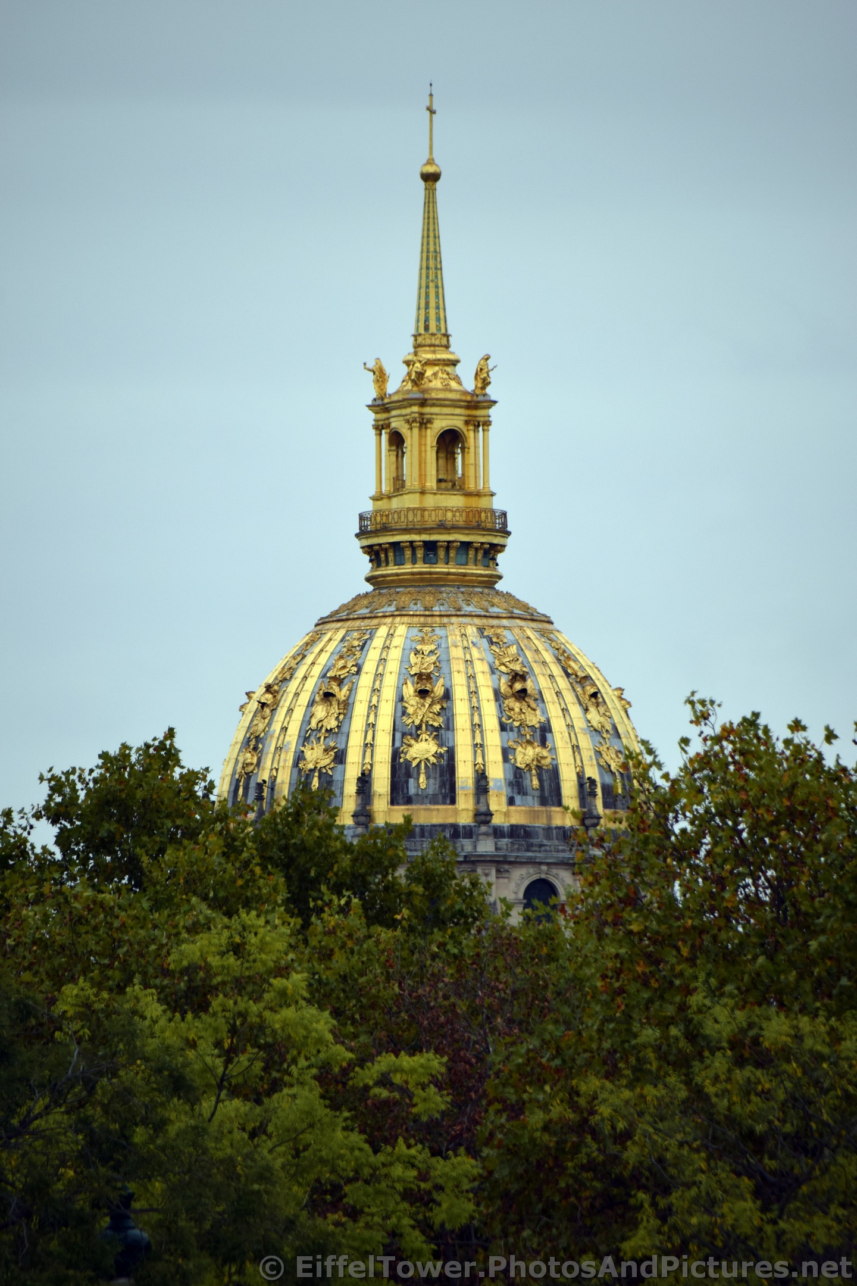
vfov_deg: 5.5
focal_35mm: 375
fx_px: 13390
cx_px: 428
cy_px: 643
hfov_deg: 3.7
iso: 200
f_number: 6.3
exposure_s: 1/640
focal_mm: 250
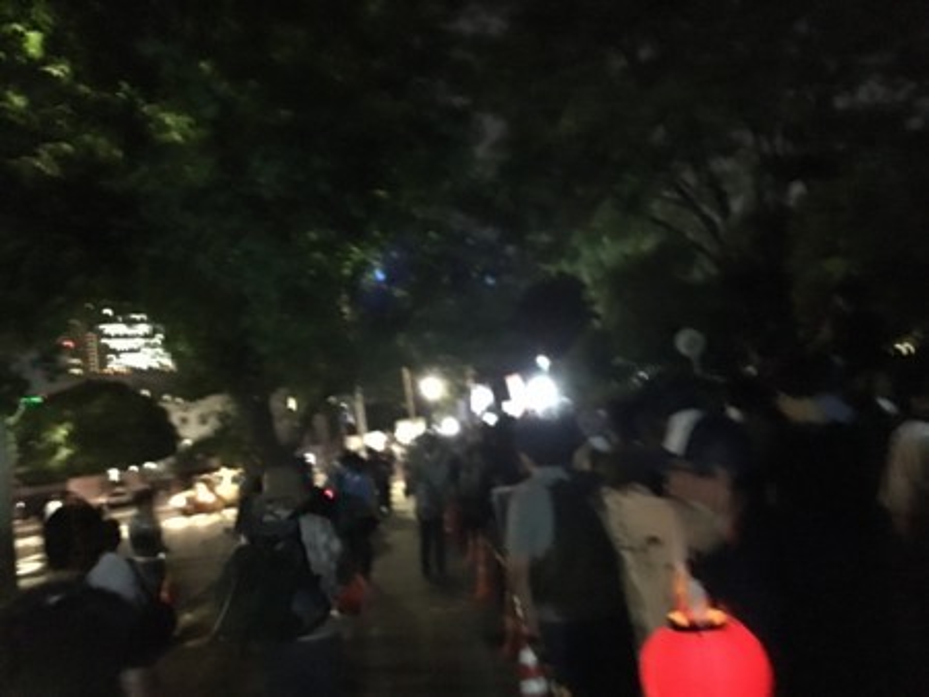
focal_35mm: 29
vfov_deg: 48.3
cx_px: 464
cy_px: 348
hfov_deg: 61.6
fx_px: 779
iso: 2000
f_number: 2.2
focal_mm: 4.15
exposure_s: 1/15
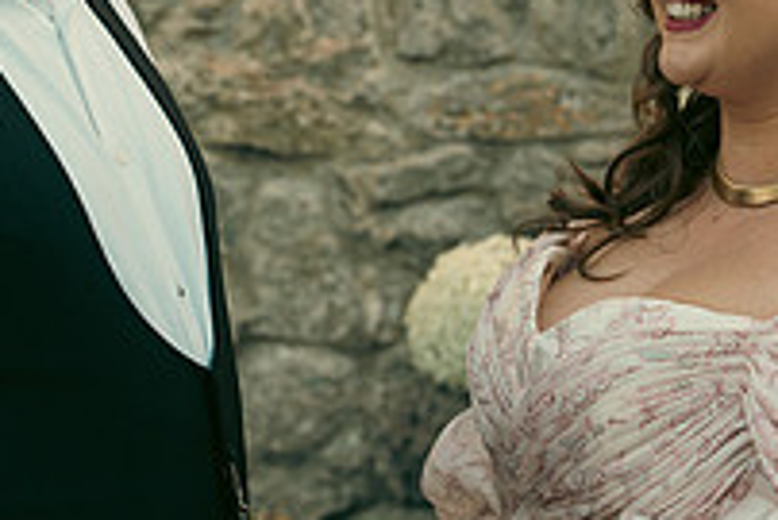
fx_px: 2919
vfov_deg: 10.2
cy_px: 198
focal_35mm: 135
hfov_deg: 15.2
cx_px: 339
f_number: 3.2
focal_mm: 47
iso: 250
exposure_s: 1/160
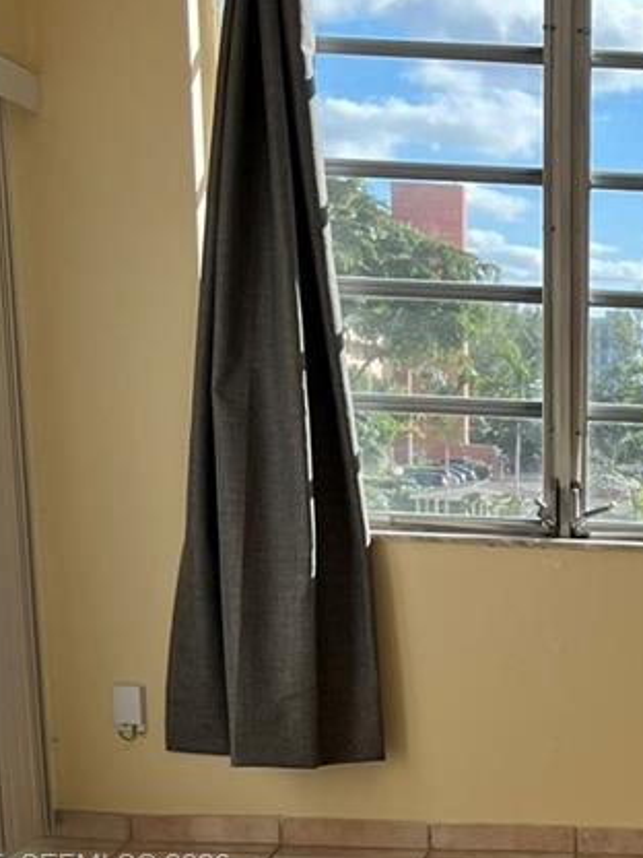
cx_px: 777
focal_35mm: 75
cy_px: 868
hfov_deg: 18.6
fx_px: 1858
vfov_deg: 24.7
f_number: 1.5
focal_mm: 5.7
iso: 50
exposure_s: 1/696
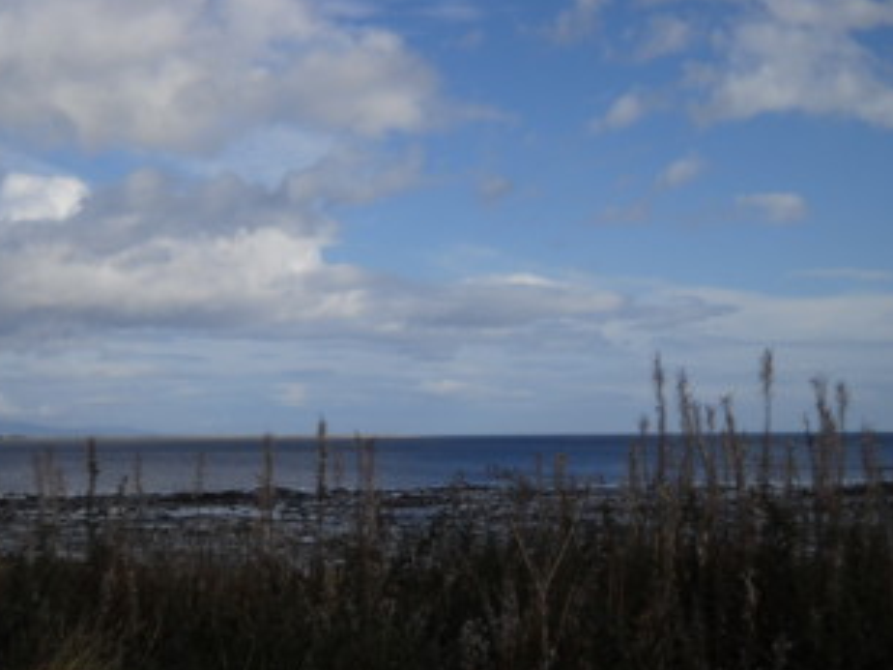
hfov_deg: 32.0
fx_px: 1548
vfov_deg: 24.3
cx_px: 331
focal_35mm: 60
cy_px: 432
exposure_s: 1/593
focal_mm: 6.72
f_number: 5.5
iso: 64
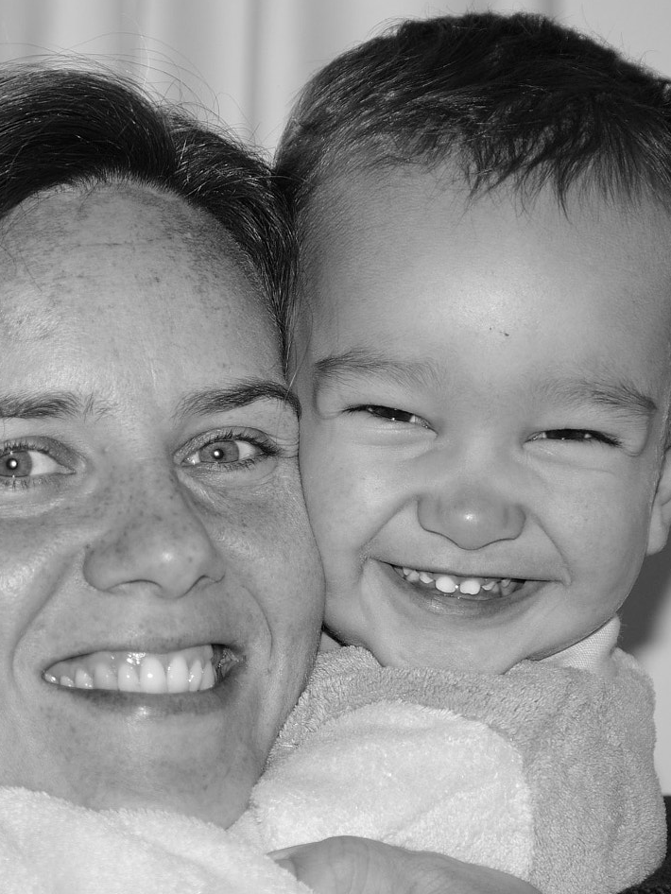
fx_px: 3953
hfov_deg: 9.7
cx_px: 215
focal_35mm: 153
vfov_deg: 12.9
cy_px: 500
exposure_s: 1/90
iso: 200
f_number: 4.5
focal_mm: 63
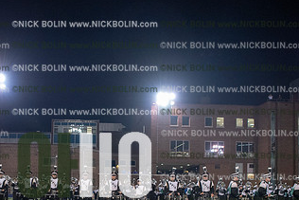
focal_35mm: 44
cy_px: 178
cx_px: 84
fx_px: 366
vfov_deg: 29.4
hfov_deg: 43.4
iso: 3200
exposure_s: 1/500
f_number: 3.2
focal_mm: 24
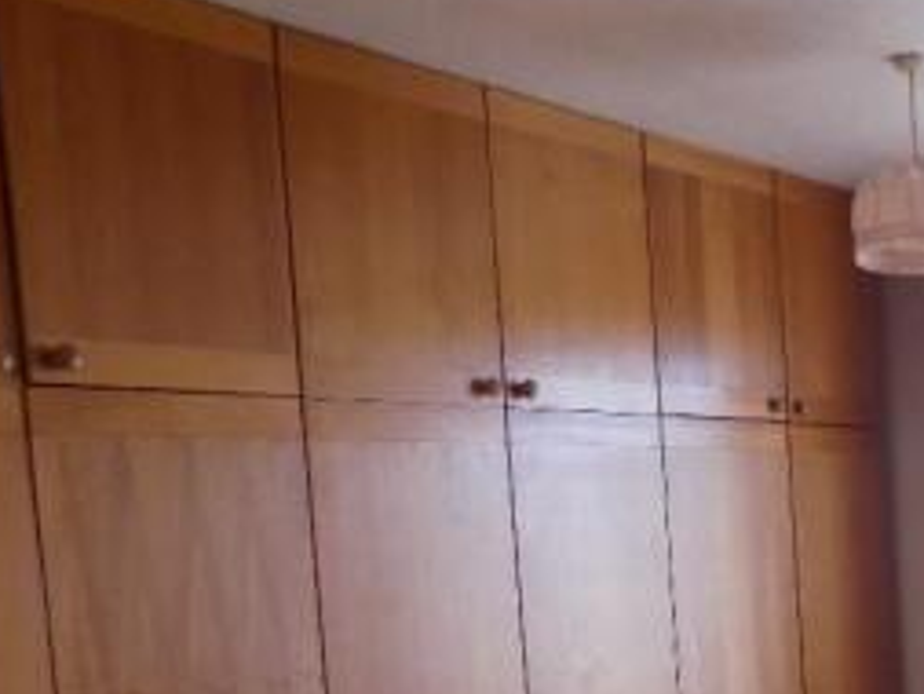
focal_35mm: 53
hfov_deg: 33.5
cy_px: 626
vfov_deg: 26.6
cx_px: 893
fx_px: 1415
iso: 220
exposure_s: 1/30
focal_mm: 4
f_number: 3.1
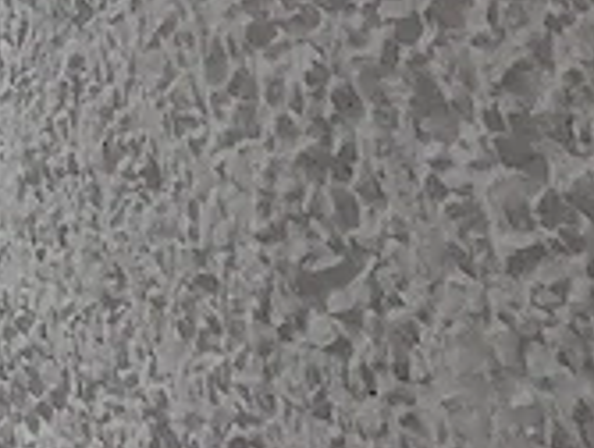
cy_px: -556
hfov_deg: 13.9
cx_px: -935
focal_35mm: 78
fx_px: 1341
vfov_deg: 14.3
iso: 46
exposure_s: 1/158
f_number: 2.2
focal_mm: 1.95
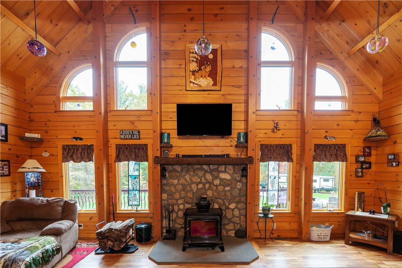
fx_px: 179
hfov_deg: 96.7
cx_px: 201
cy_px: 134
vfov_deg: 73.7
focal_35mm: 16
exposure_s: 1/25
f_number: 6.3
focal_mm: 16
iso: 320
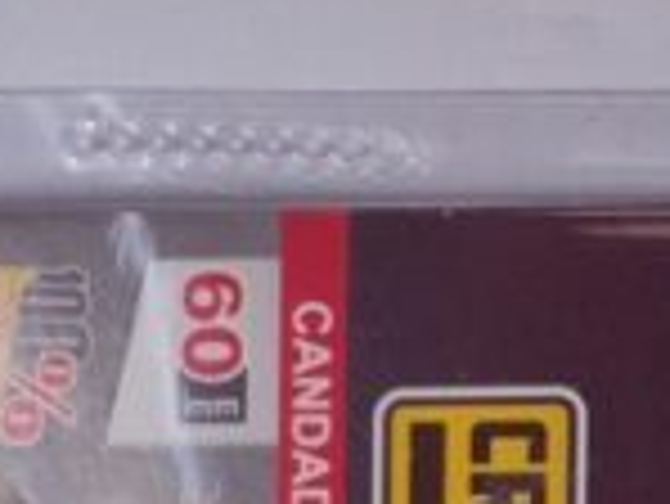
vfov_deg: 11.2
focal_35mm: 127
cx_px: -292
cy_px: 763
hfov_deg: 14.6
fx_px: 2460
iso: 100
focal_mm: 4.71
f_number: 1.7
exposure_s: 1/410
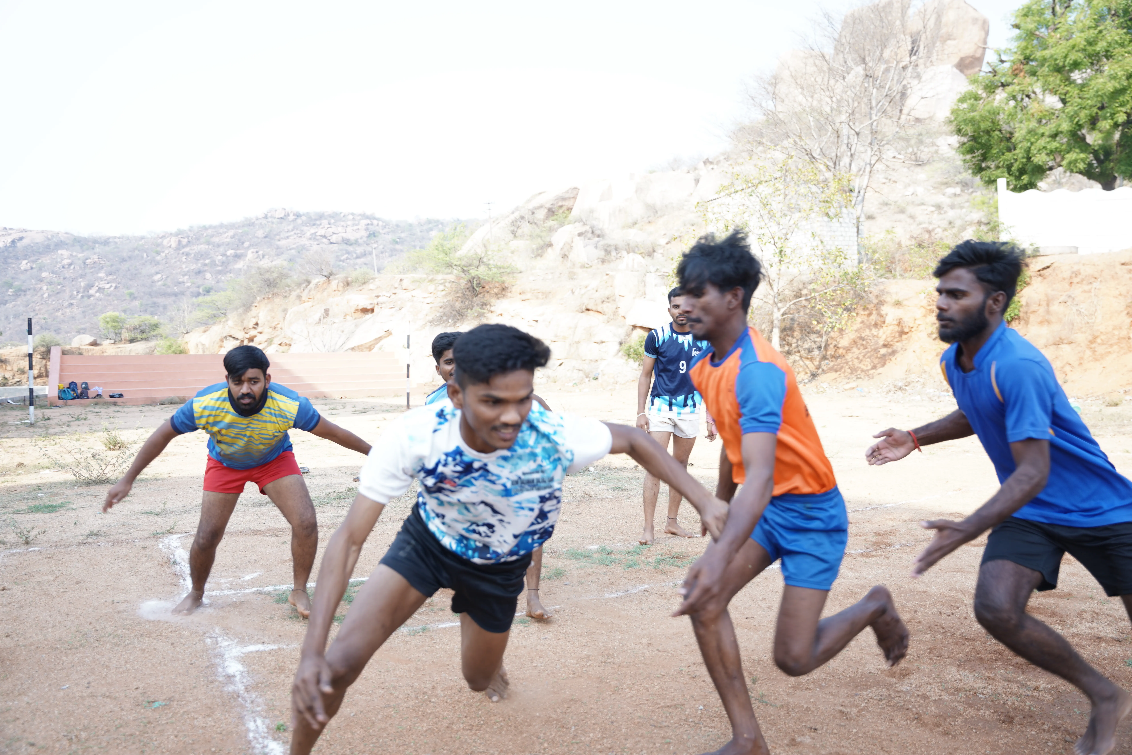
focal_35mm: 29
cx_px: 566
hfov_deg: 64.4
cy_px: 378
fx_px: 899
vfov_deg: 45.5
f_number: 2.8
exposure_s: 1/400
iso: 125
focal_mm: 28.6
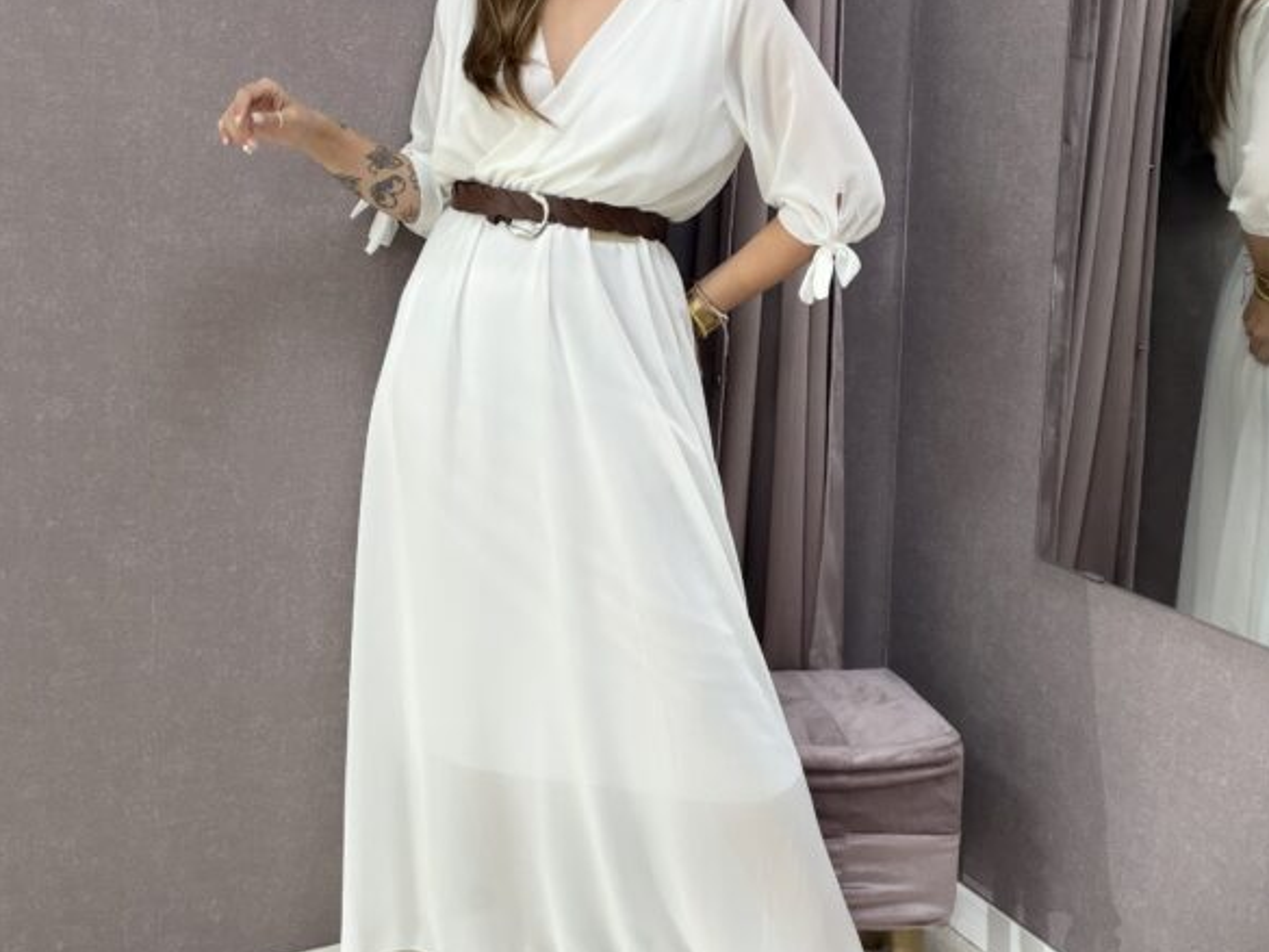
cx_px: 627
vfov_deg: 34.9
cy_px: 336
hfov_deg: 45.8
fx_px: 1503
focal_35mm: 41
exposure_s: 1/50
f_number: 1.9
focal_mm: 2.71
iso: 100
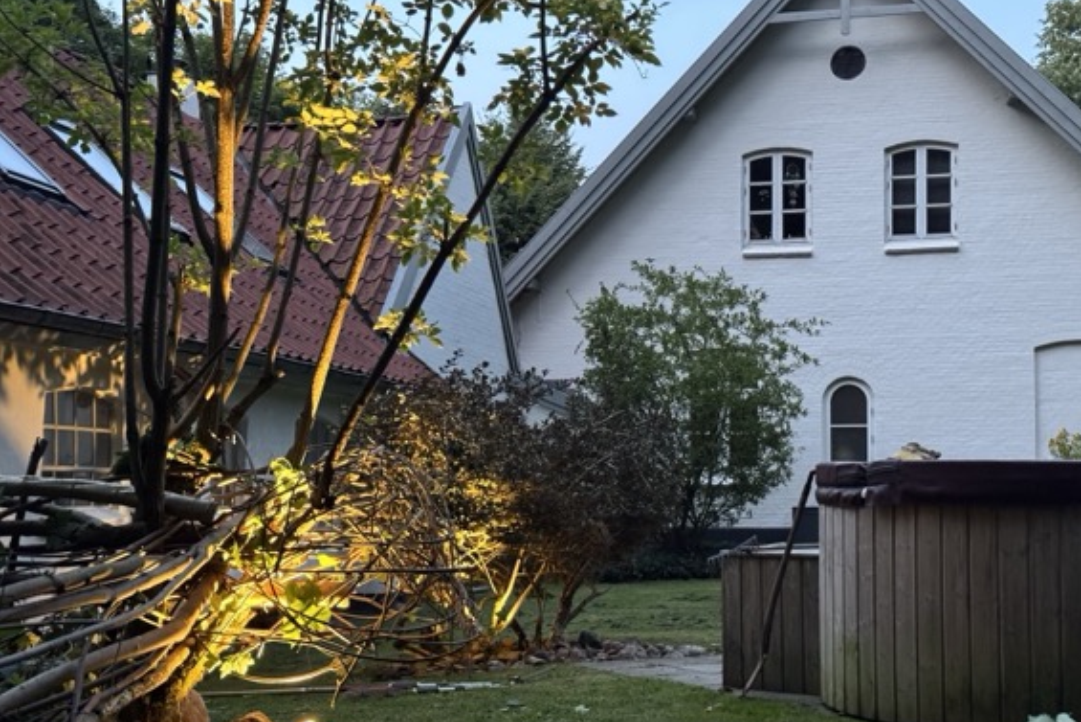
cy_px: 410
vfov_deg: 25.5
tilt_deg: +3.2
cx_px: 572
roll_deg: -0.2
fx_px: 1592
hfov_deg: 37.5
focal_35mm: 53
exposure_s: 1/25
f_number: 1.78
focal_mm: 6.76
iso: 640
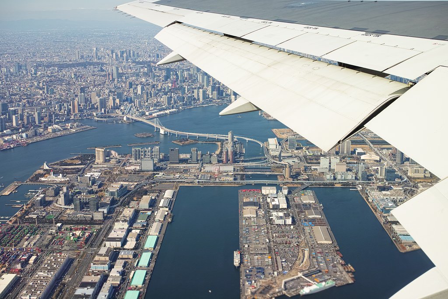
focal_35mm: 45
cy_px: 150
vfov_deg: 29.9
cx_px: 224
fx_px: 560
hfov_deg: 43.6
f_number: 4
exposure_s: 1/1250
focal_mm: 30
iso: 100
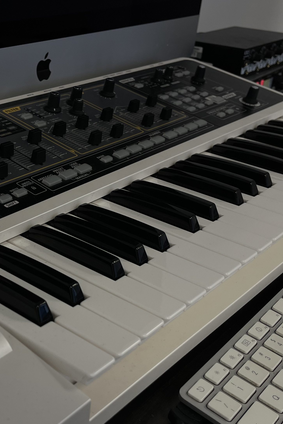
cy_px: 260
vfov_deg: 39.4
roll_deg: -3.9
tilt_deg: -30.9
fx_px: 590
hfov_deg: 26.5
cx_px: 59
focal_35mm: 50
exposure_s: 1/193
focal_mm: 5.1
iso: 40
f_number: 1.6
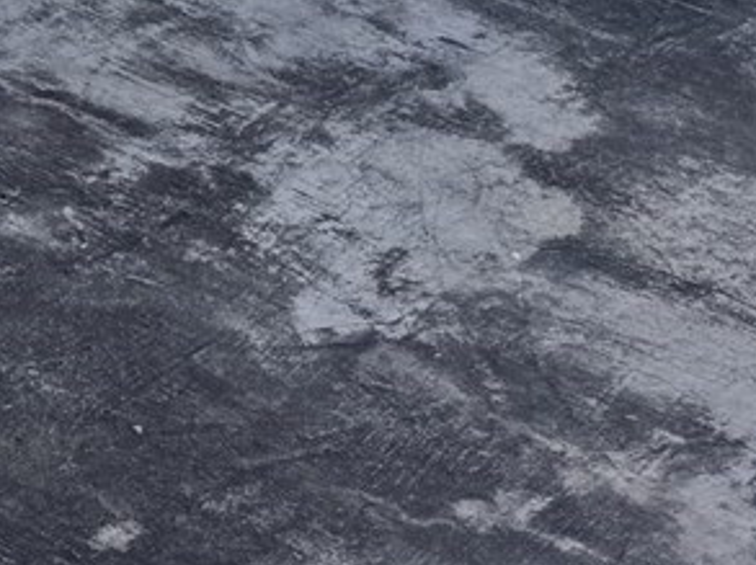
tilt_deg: -11.7
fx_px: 3665
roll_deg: +2.1
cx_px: -857
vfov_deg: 7.4
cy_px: -1347
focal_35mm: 168
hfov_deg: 10.6
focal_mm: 6.76
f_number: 1.78
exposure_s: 1/1721
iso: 80
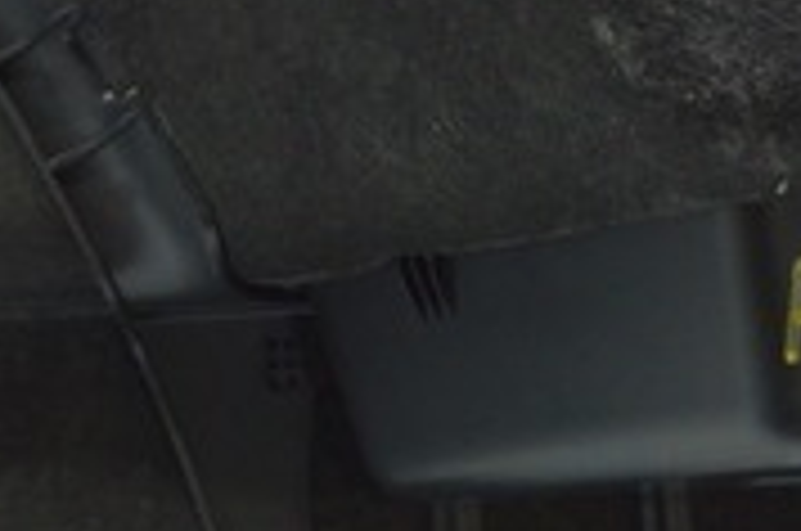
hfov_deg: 11.7
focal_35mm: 173
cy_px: -187
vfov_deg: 7.8
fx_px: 3842
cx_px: -40
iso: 400
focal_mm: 20
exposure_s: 1/40
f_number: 3.5
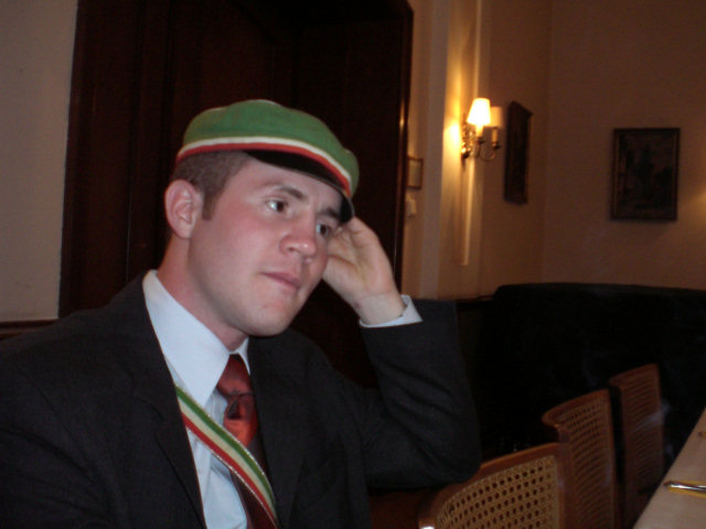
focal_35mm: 38
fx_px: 775
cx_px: 353
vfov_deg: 37.7
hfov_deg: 49.0
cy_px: 264
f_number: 3.1
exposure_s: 1/60
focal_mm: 6.3
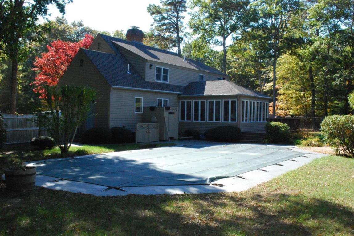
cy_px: 118
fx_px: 354
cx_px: 177
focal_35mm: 36
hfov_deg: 53.1
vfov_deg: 36.9
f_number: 16
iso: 1600
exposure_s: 1/200
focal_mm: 24
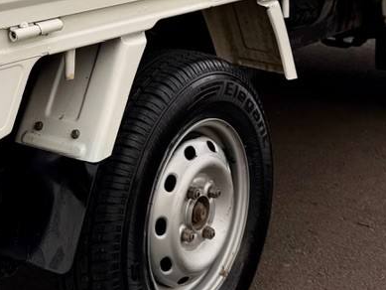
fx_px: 881
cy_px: -49
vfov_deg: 17.8
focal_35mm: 79
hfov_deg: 24.2
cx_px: 58
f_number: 1.78
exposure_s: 1/501
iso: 80
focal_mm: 6.76
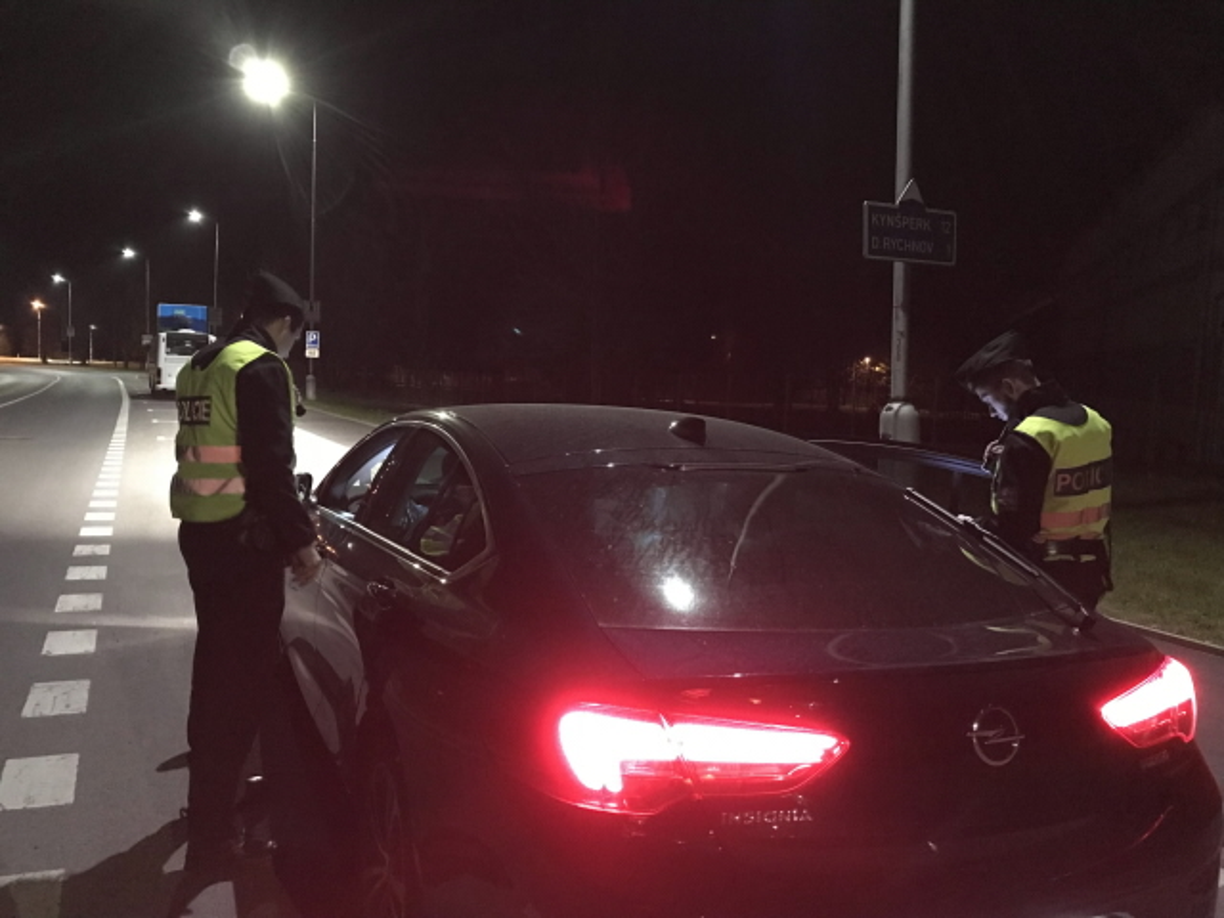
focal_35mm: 28
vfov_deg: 49.7
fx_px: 990
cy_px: 459
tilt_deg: -5.3
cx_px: 612
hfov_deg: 63.4
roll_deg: -2.2
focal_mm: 3.99
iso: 400
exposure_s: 1/4
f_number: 1.8
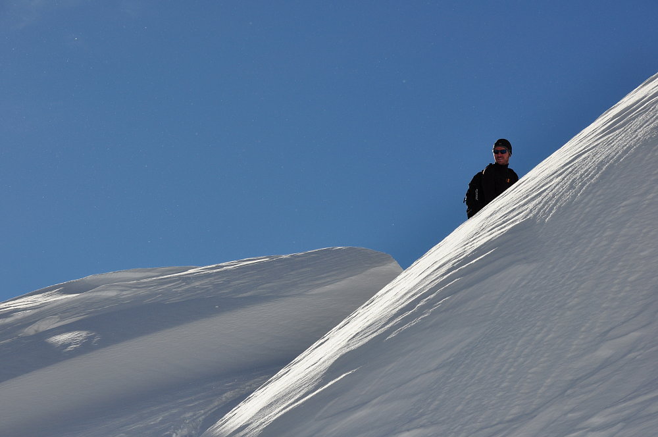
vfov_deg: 8.7
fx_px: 2875
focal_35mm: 158
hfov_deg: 13.1
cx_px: 329
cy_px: 218
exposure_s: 1/640
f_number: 14
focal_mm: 105
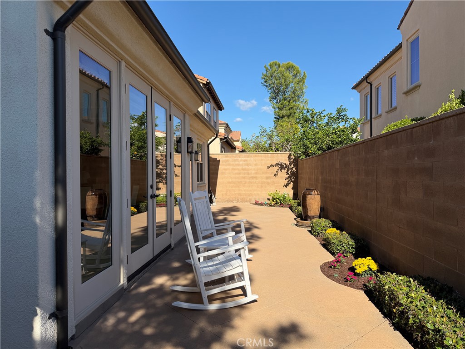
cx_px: 232
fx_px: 322
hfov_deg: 71.6
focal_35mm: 24
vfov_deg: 56.8
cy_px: 174
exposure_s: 1/3759
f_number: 1.78
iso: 80
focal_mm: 6.76
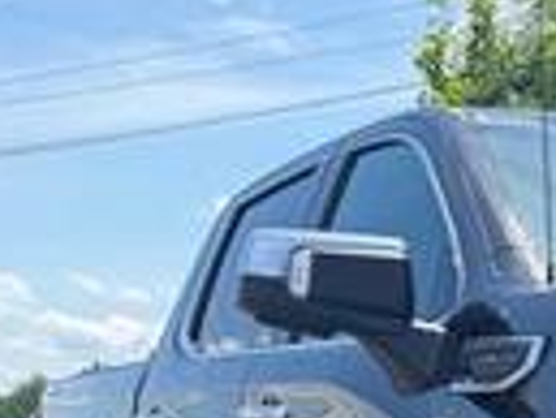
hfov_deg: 18.3
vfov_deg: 14.5
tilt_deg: -7.5
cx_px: 858
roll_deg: +1.0
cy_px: 668
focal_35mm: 94
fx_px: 1511
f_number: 1.78
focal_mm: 6.76
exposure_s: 1/2000
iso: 100
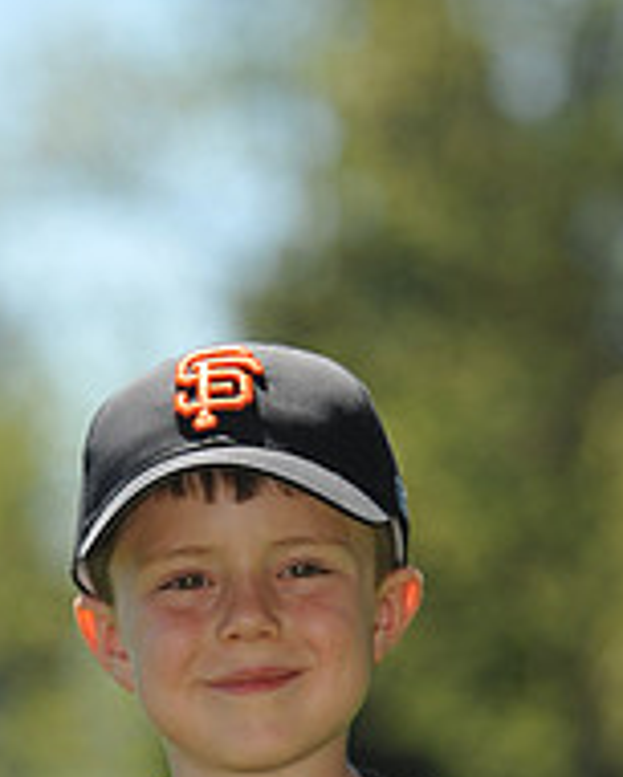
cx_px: 248
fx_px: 7876
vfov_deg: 5.6
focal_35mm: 342
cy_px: 972
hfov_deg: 4.5
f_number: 4
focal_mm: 120
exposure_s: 1/1250
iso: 200
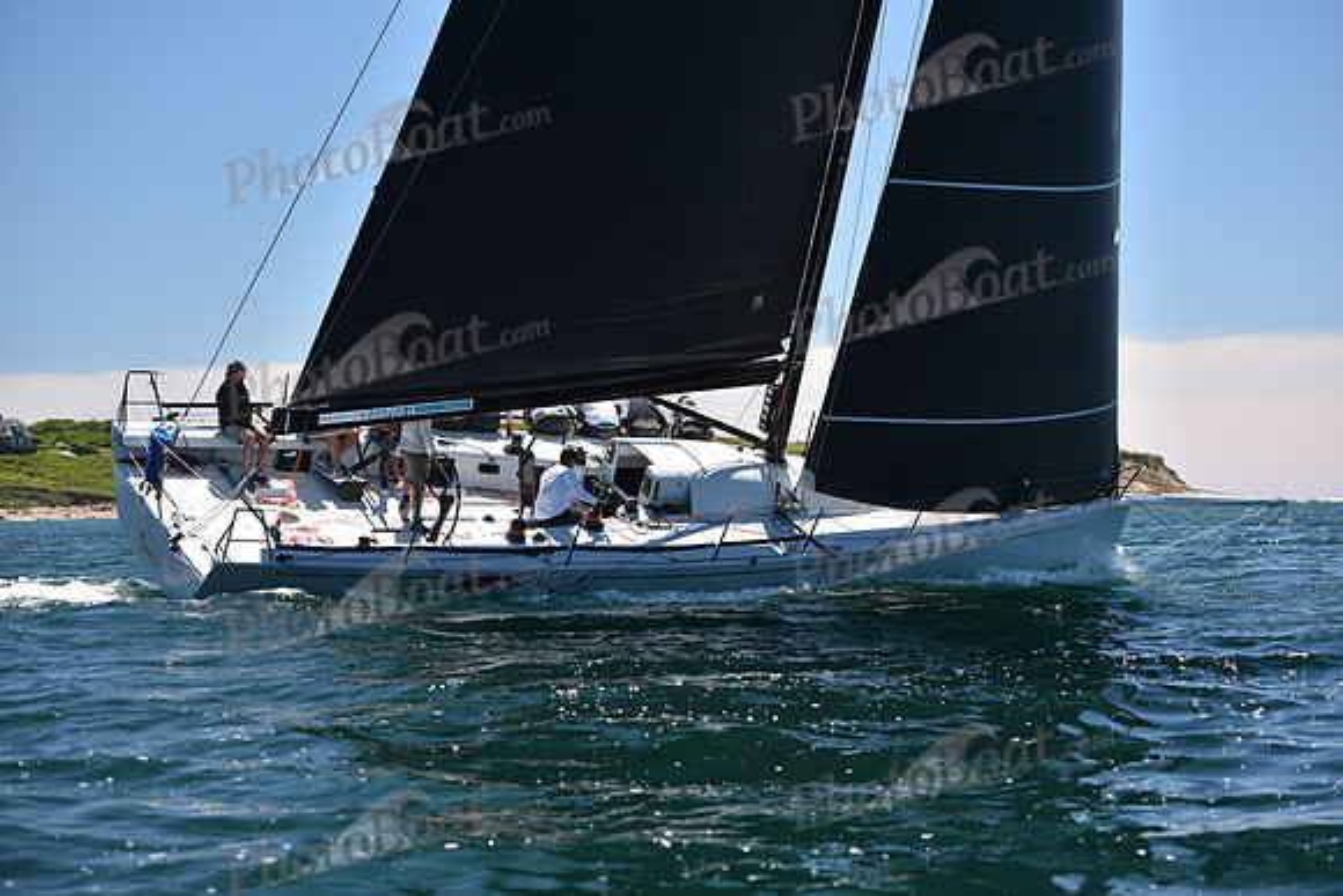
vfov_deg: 19.5
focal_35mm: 70
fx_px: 2612
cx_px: 672
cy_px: 448
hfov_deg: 28.8
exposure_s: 1/800
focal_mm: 70
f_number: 4
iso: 250
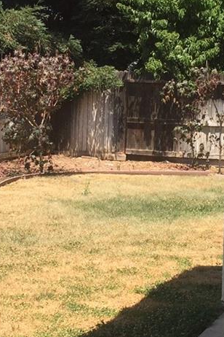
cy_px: 175
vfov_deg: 20.8
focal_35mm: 98
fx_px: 915
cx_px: 151
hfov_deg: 13.9
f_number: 2.2
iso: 32
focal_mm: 4.15
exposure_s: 1/1199
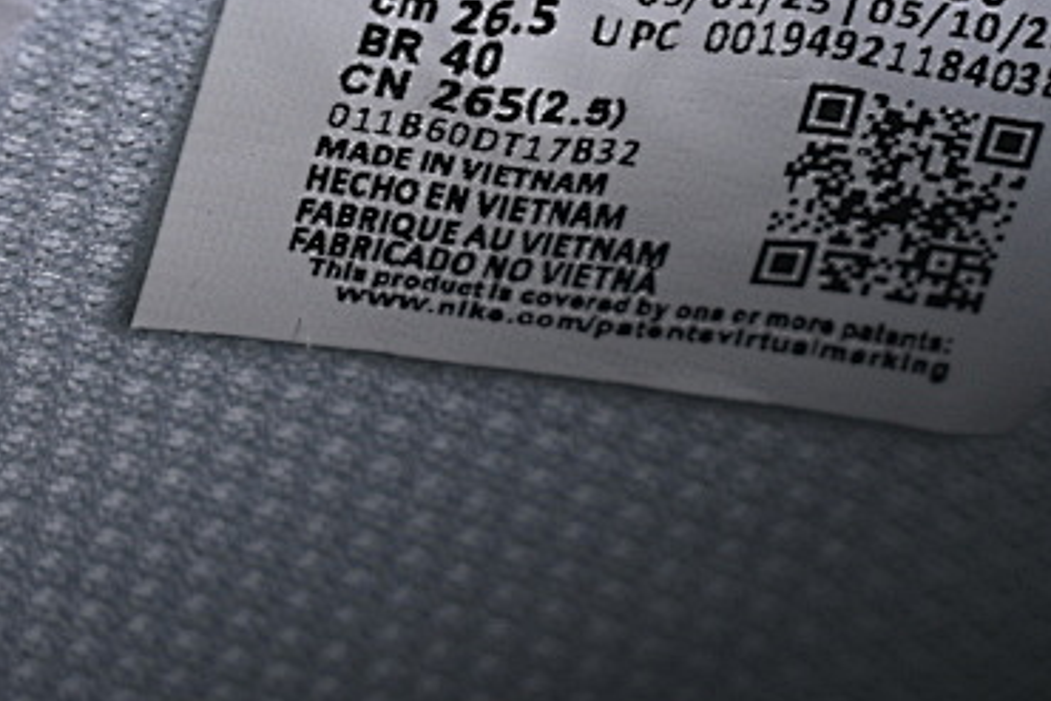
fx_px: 6396
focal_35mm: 219
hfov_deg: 9.4
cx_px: 886
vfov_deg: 6.3
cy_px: 114
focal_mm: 50
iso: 160
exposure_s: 1/80
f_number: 7.1
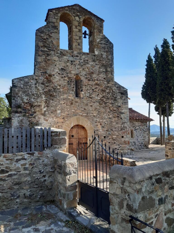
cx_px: 87
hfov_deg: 53.1
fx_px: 174
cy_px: 116
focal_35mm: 26
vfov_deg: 67.3
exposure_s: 1/621
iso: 40
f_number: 1.7
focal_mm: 3.92
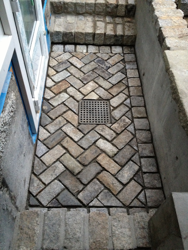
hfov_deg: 40.7
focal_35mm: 35
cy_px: 125
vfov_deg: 52.6
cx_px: 94
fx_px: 253
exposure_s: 1/20
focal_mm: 4.28
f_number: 2.4
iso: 320
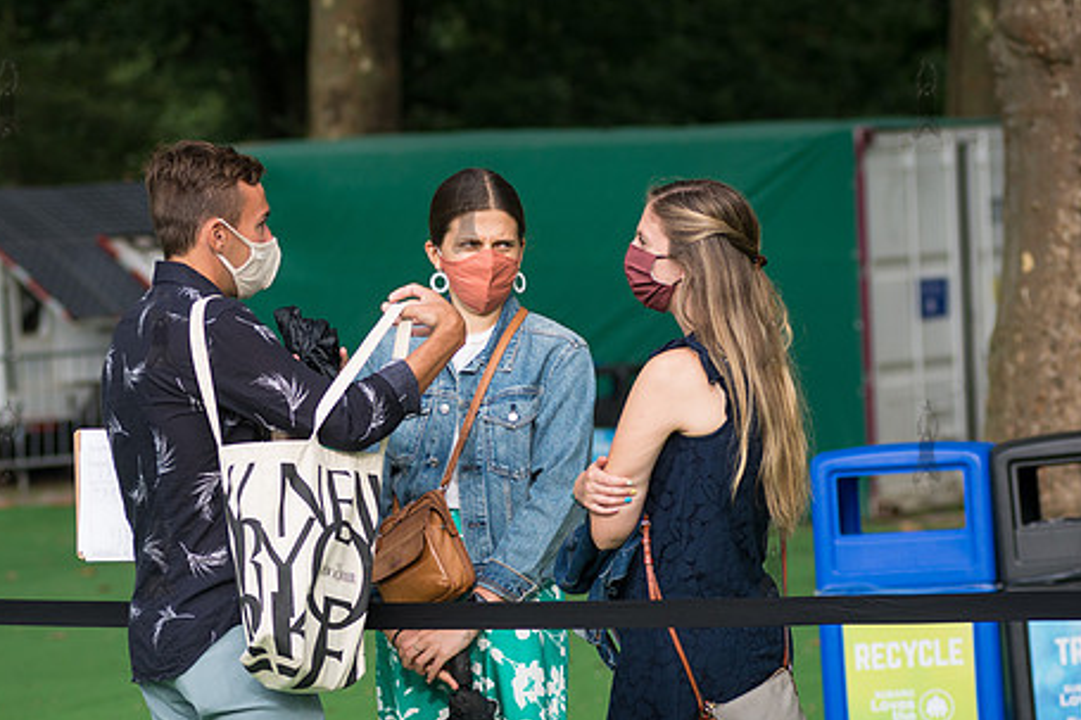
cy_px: 471
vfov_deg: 7.5
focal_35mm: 184
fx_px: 5523
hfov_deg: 11.2
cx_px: 453
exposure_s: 1/1250
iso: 320
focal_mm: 105
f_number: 4
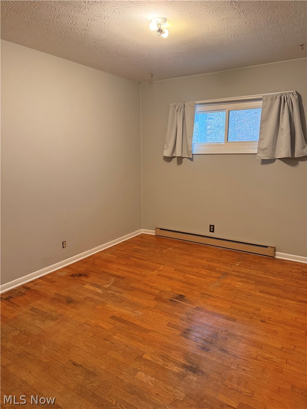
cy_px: 204
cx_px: 154
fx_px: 284
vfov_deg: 71.6
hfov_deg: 56.8
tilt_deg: -10.5
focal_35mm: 24
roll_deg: -0.5
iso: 320
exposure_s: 1/60
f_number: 1.78
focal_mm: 6.76
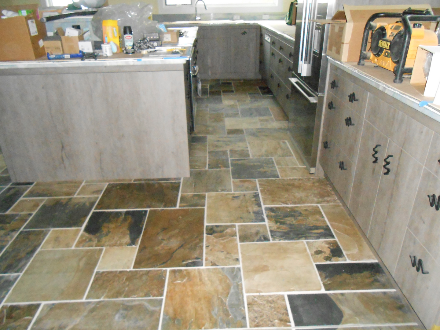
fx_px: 330
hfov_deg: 67.3
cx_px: 220
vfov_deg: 53.1
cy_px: 165
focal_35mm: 26
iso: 1000
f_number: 3.5
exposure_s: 1/25
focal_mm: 4.6
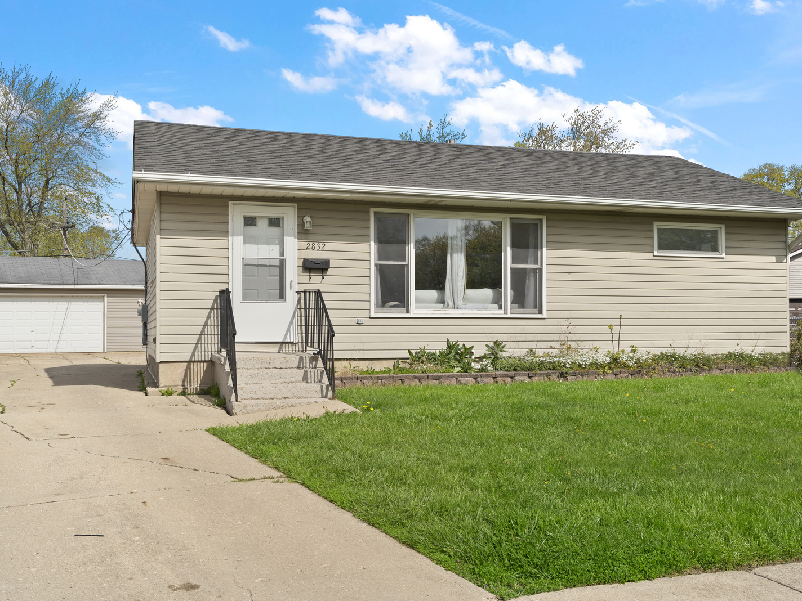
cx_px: 390
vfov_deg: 40.7
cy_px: 303
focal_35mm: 35
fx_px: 811
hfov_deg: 52.6
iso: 125
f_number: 9
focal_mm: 32
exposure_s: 1/40
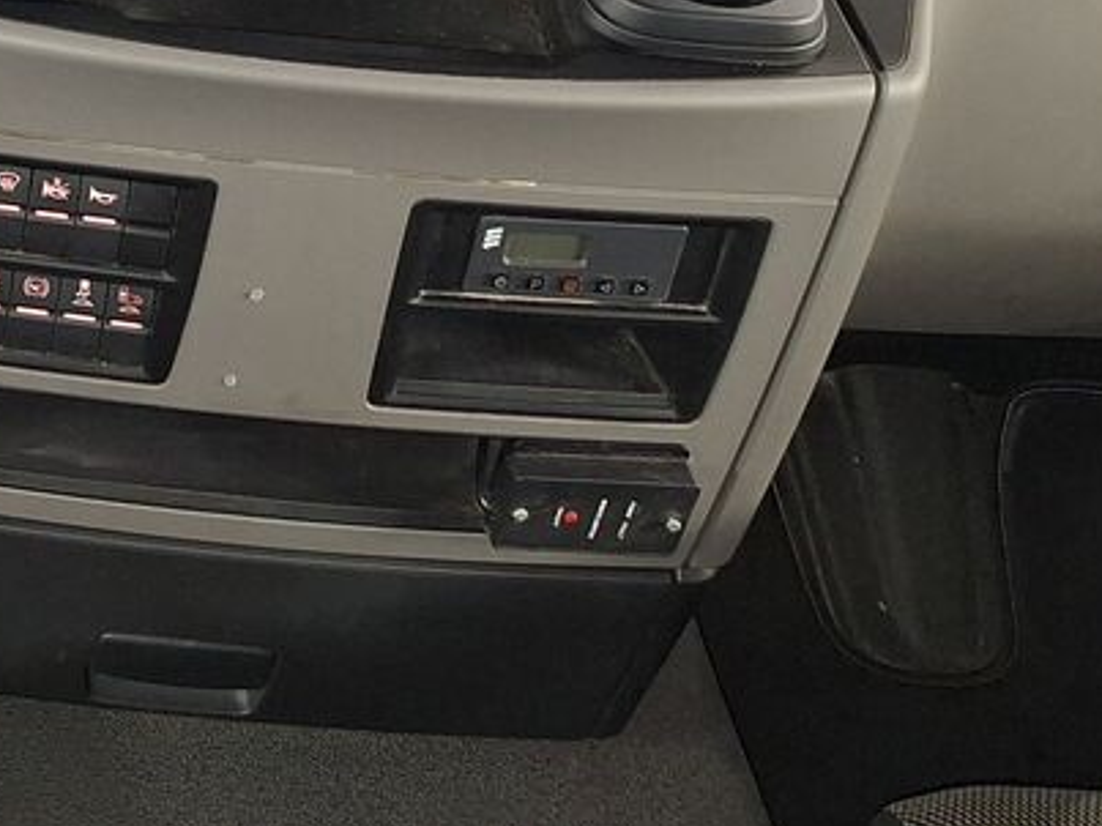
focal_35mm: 73
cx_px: -522
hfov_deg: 22.3
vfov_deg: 18.8
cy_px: -230
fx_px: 2323
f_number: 1.8
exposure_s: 1/33
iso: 320
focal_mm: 5.54
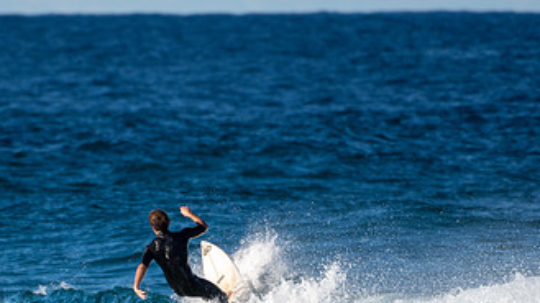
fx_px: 19830
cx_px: 167
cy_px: 301
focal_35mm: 1385
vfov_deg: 0.9
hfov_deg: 1.6
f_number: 5.6
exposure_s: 1/1250
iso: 200
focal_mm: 500
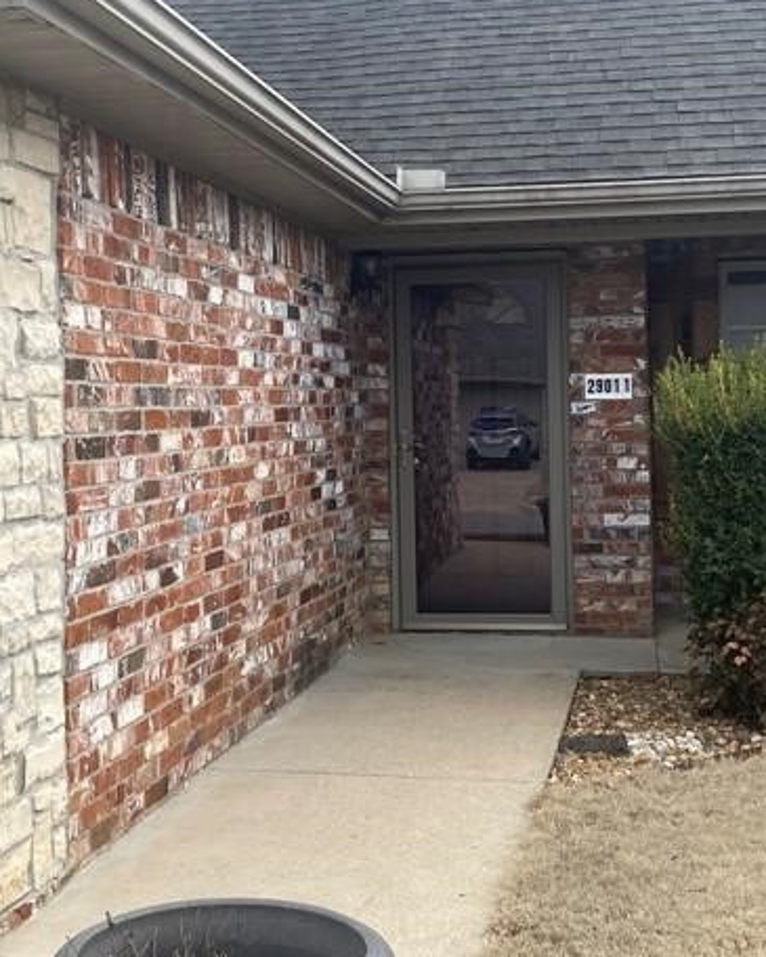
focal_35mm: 57
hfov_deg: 26.7
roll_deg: +1.4
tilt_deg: +0.7
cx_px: 365
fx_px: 1615
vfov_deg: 33.0
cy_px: 407
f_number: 1.8
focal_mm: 4.25
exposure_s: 1/394
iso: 32
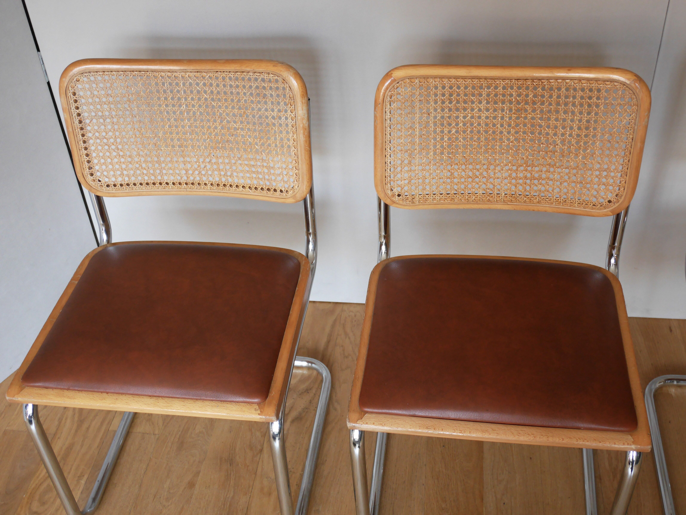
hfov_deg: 46.8
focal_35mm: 40
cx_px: 343
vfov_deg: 36.0
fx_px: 793
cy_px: 258
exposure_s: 1/60
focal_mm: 20
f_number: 4.6
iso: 640
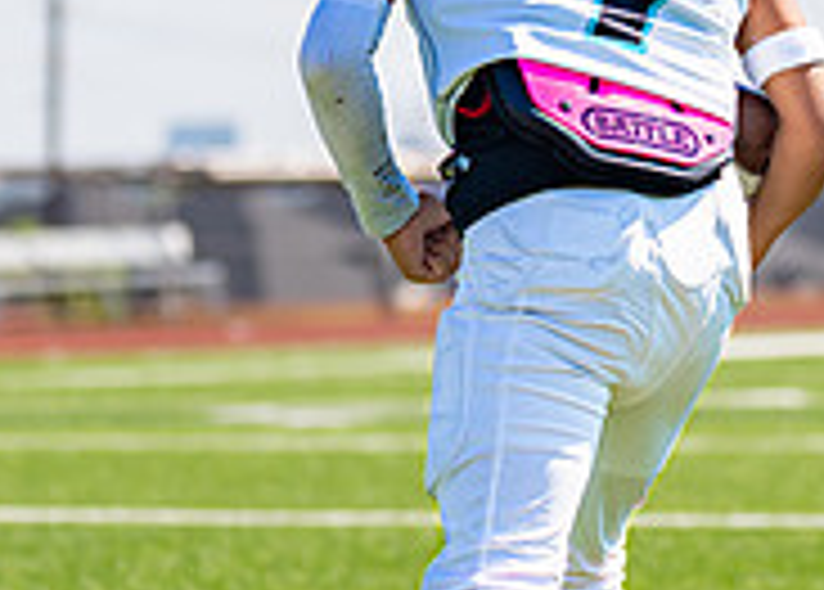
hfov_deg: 7.6
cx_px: 423
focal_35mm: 266
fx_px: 6230
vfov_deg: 5.4
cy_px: -59
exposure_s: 1/1600
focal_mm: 70
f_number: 2.8
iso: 100
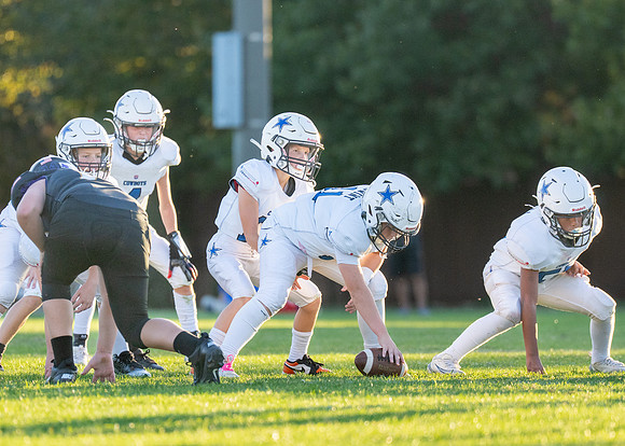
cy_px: 268
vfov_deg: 3.3
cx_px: 349
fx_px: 7784
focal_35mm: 439
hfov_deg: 4.6
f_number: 2.8
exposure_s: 1/1600
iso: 320
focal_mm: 200
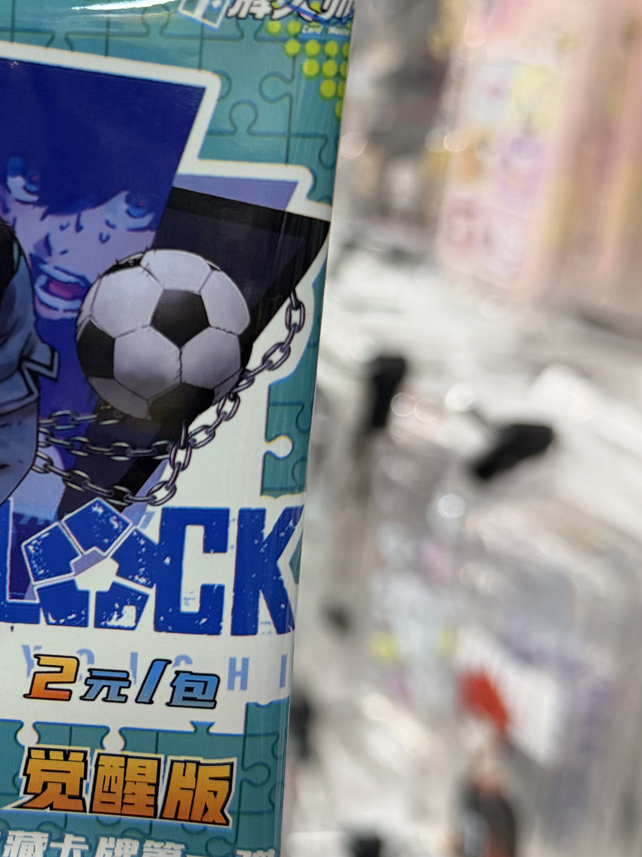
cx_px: 12
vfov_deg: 34.9
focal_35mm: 55
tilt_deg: -15.4
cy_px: 389
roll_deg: -5.3
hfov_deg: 25.4
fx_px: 1360
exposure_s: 1/100
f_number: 1.78
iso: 320
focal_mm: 6.76
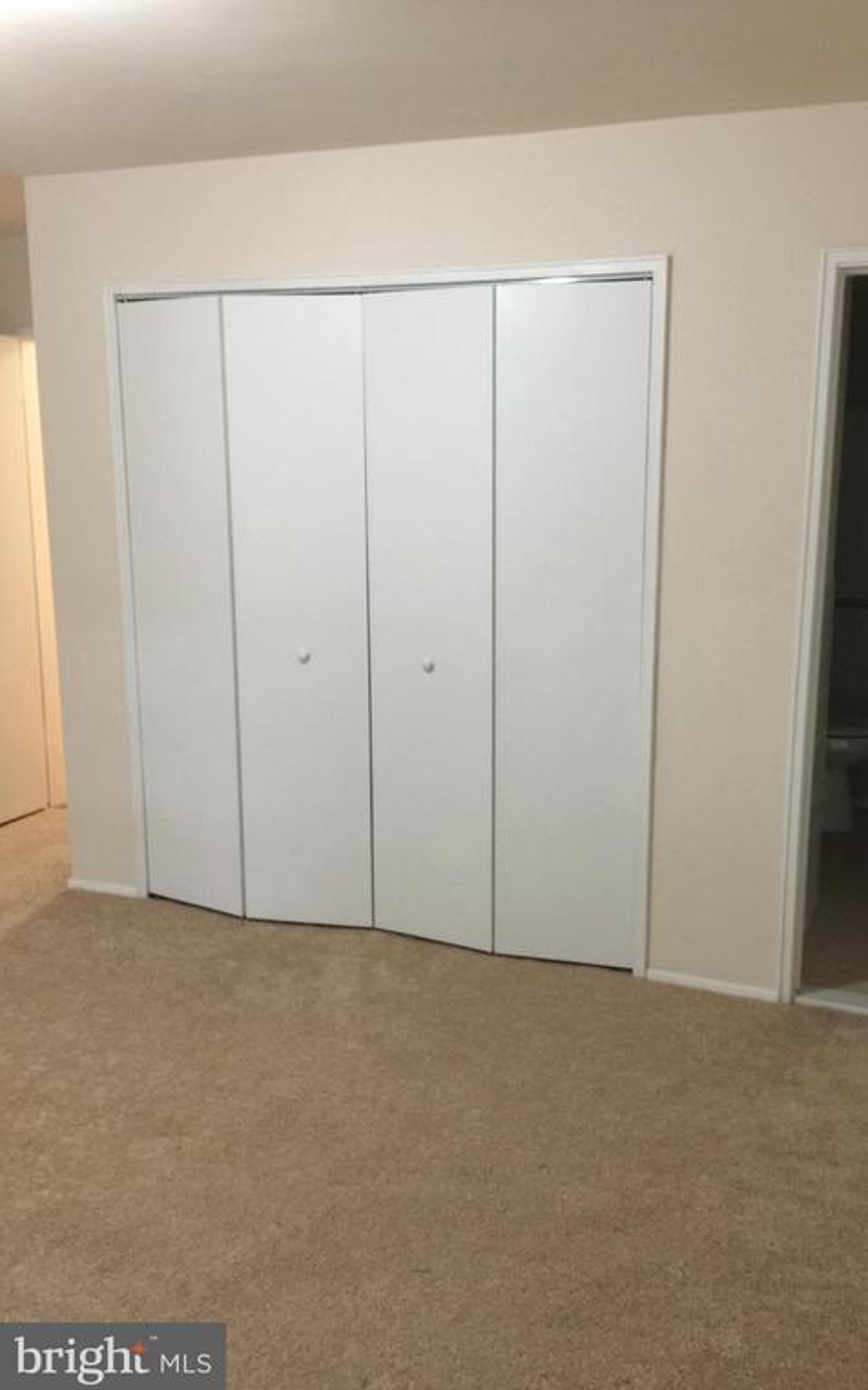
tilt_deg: -8.7
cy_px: 697
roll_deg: -0.6
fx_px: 1174
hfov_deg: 40.4
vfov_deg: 61.2
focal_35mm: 31
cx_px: 523
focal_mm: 4.15
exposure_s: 1/10
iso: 100
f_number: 2.2
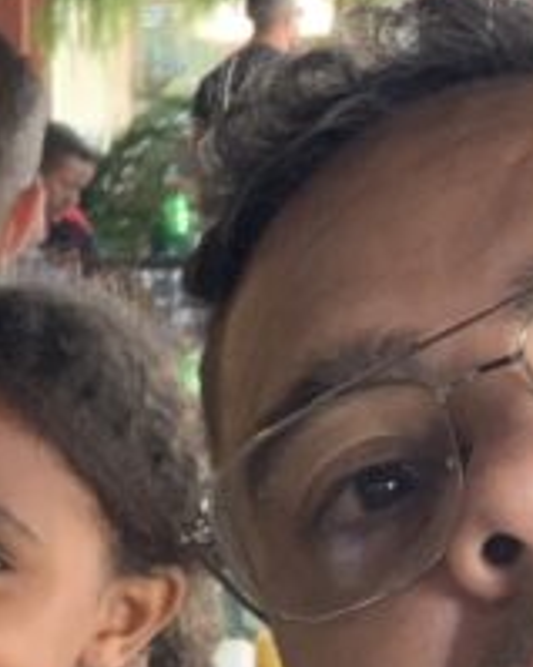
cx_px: -654
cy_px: 275
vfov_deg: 12.0
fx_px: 3177
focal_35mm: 161
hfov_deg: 8.9
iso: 64
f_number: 2.2
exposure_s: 1/62
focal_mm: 2.87
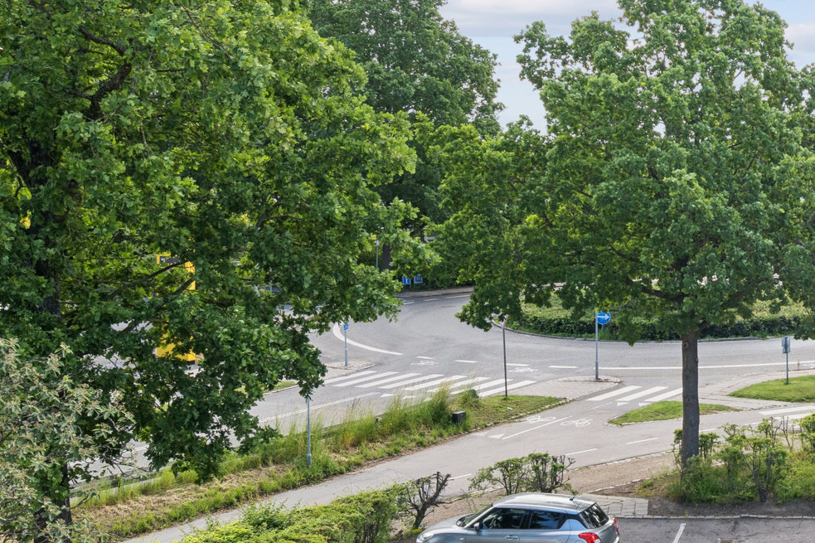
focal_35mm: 58
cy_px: 201
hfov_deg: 31.5
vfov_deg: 23.3
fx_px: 1313
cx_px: 843
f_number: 10
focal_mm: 19
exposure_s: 1/100
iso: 160
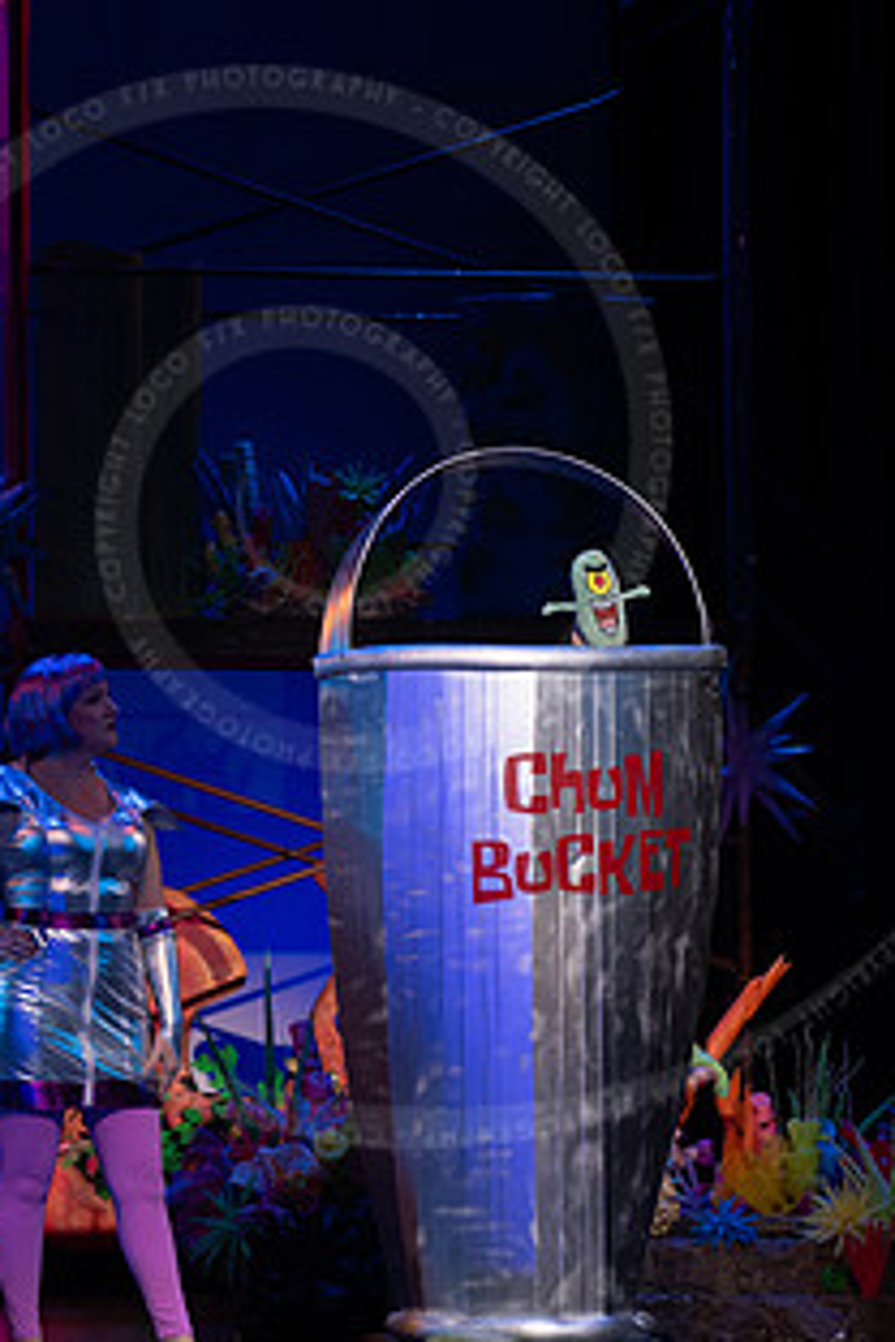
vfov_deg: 10.5
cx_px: 374
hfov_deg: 7.0
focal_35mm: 195
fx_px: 7271
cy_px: 589
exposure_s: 1/320
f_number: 2.8
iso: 800
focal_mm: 90
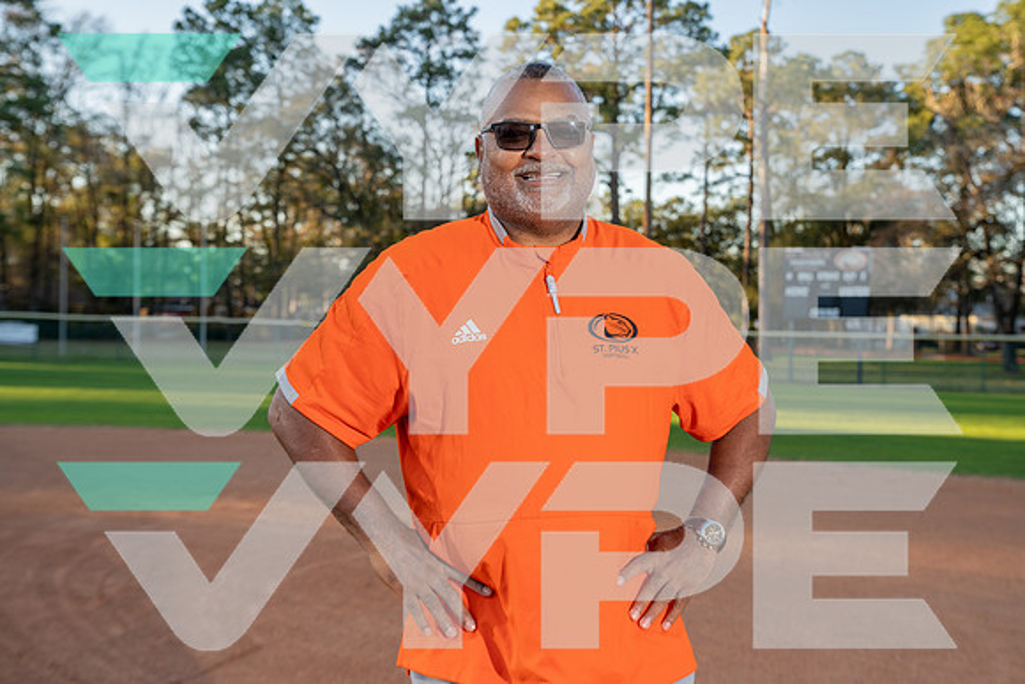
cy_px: 342
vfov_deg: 30.5
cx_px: 512
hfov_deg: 44.5
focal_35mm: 44
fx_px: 1253
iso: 250
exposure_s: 1/250
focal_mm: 44
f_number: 4.5
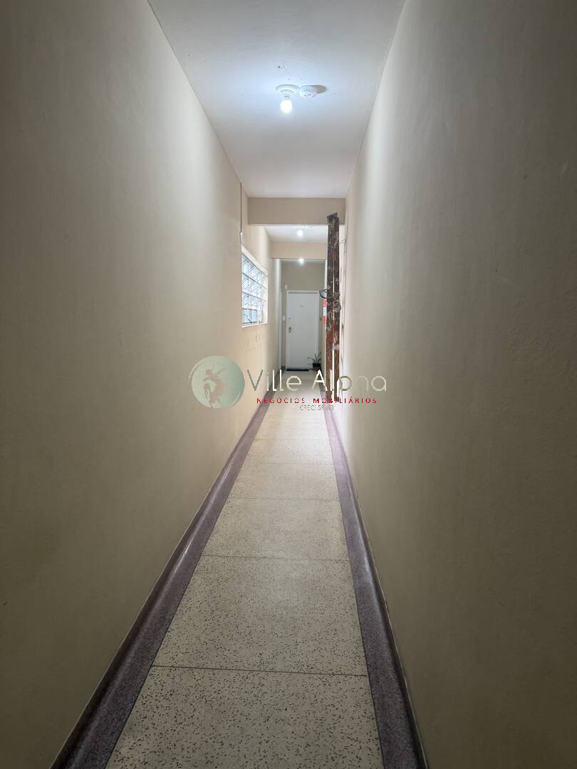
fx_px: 533
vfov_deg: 71.6
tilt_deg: -7.4
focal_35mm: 24
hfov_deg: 56.8
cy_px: 384
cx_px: 288
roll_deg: -1.6
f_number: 1.78
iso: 160
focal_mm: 6.76
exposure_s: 1/60
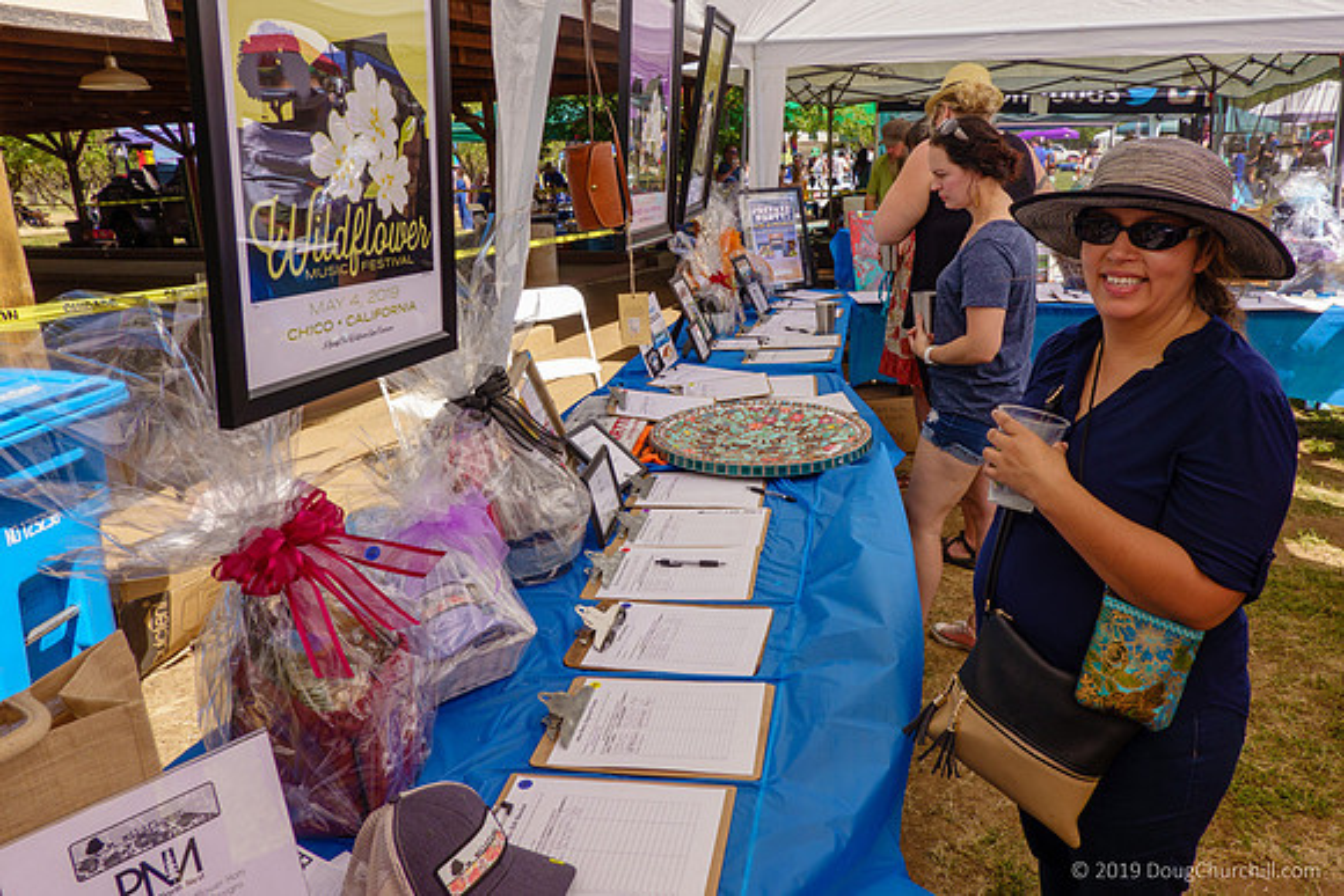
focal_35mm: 26
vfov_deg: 49.0
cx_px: 737
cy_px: 405
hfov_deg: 68.6
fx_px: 982
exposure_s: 1/250
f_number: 5.6
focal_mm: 9
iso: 125
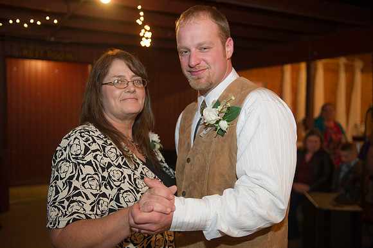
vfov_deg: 37.8
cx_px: 186
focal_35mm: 35
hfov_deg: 54.5
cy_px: 124
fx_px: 362
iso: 1600
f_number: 2.8
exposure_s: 1/80
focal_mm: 35
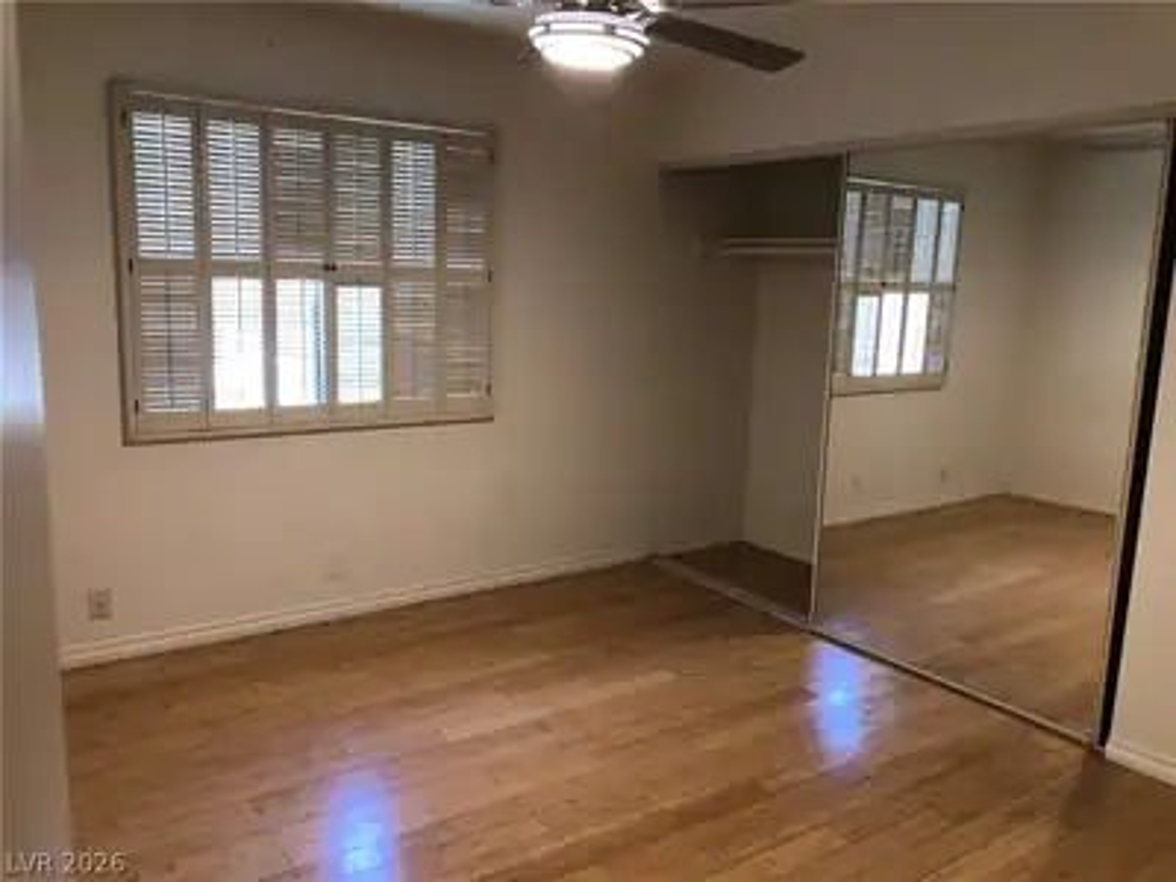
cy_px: 441
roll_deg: -2.5
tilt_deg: -10.7
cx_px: 588
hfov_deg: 63.4
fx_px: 951
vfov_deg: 49.7
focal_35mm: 28
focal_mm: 3.99
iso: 40
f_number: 1.8
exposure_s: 1/17
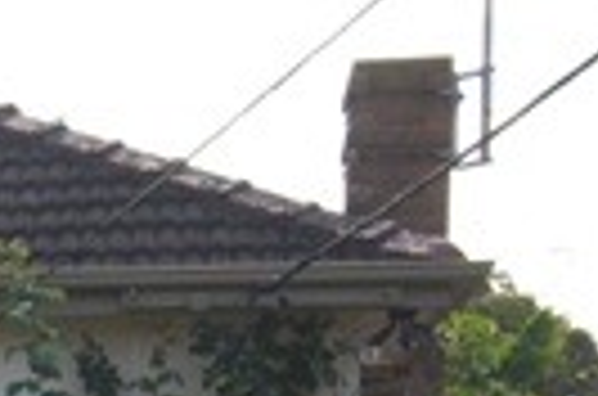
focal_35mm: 145
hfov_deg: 13.0
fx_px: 2403
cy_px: 634
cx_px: -450
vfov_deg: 9.1
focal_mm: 20
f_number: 5.6
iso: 110
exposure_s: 1/125
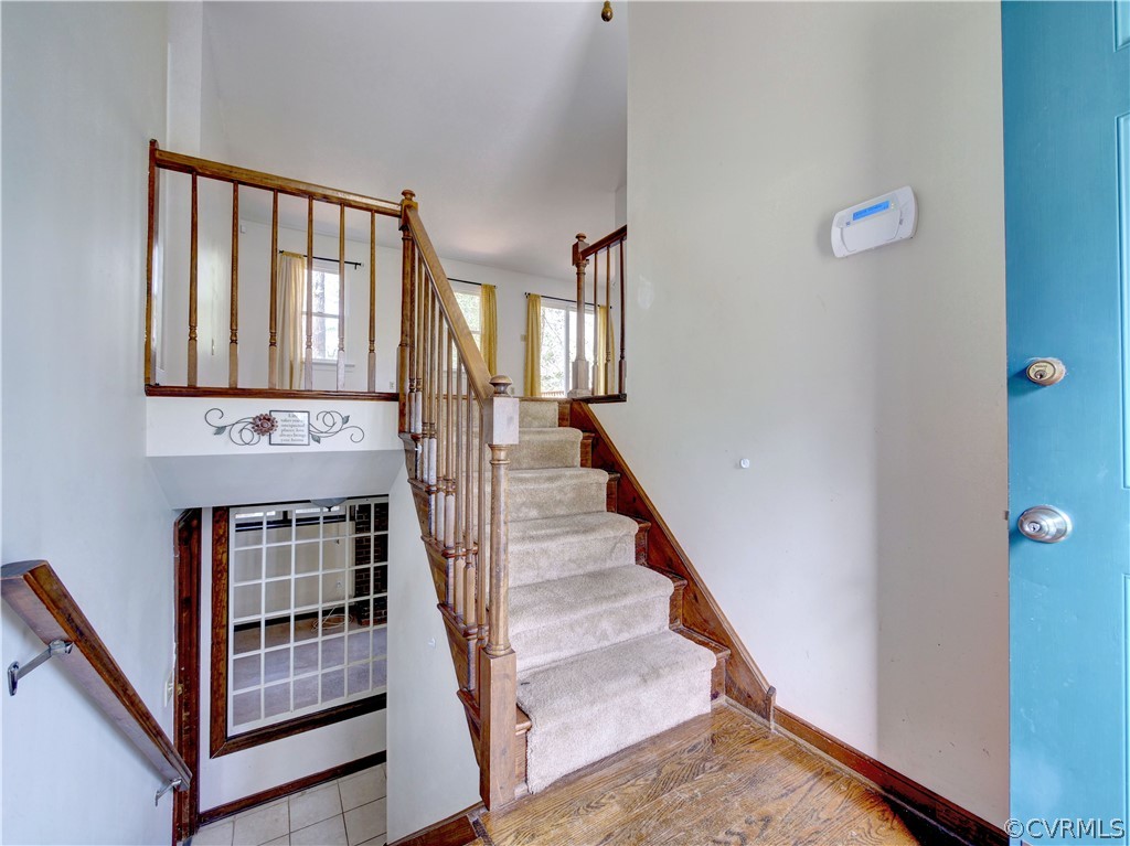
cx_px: 565
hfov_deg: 102.1
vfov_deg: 85.6
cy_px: 423
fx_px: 457
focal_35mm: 14
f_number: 4
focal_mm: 7
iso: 400
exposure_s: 1/25
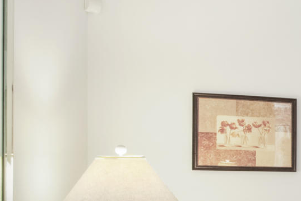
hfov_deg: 21.2
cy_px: 142
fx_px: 561
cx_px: 530
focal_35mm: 67
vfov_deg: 20.2
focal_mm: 12
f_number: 14
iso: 400
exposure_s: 1.6
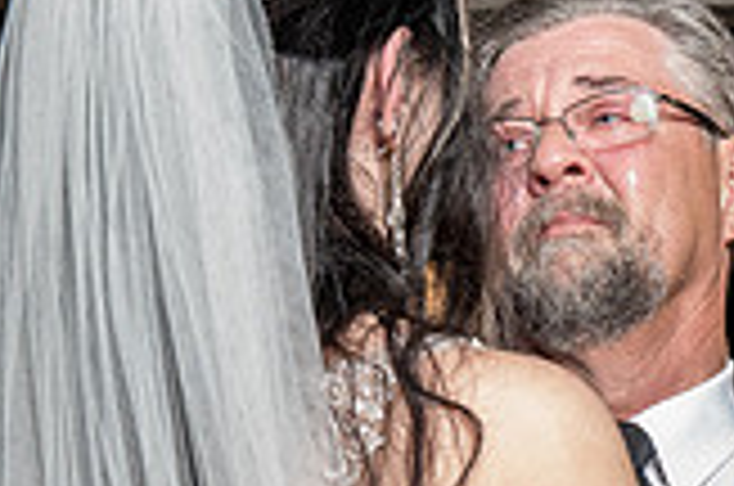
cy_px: 676
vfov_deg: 10.9
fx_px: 2483
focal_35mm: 122
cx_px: 332
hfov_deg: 16.8
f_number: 5.6
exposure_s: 1/200
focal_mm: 26
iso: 2000
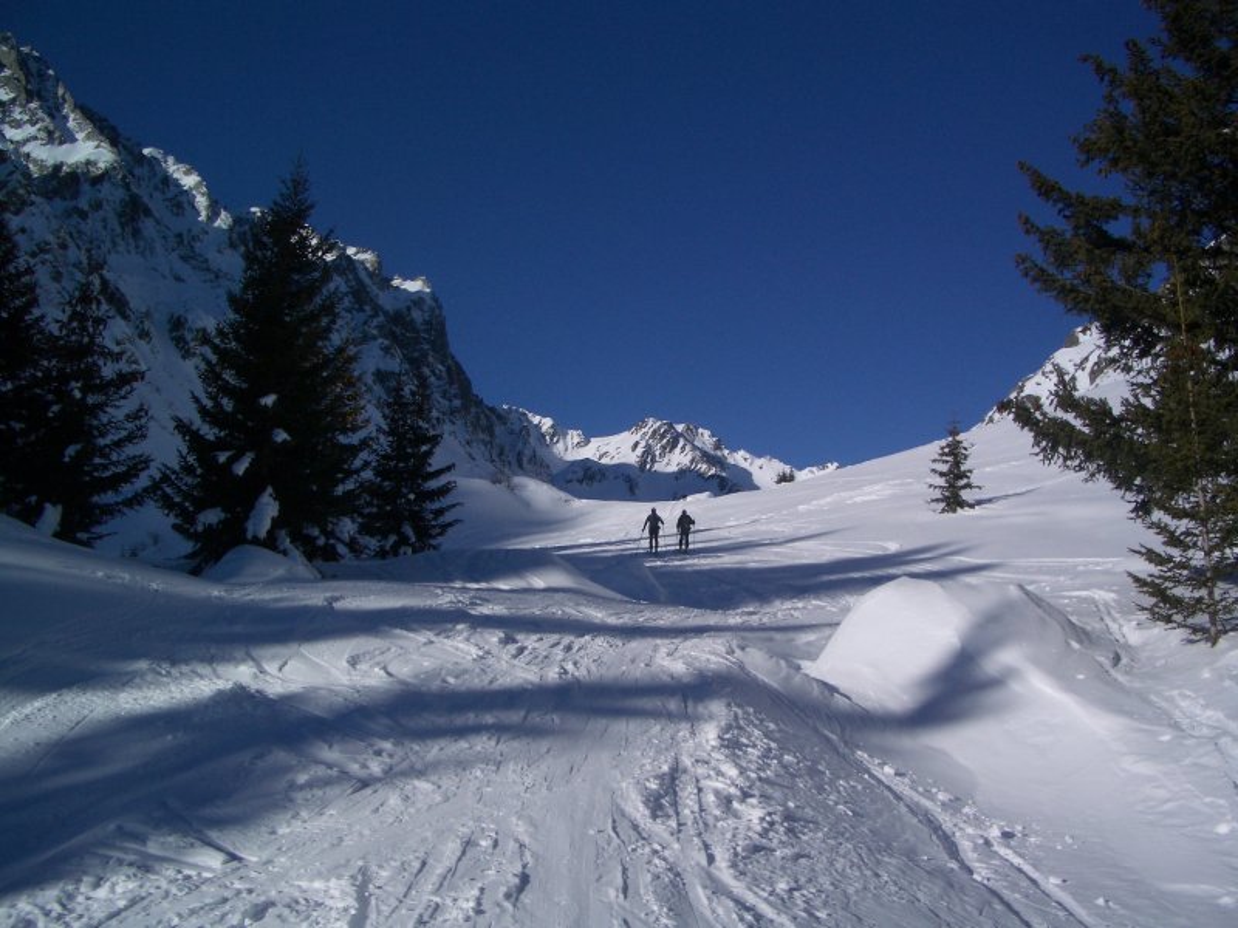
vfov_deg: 40.7
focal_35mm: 35
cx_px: 619
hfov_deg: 52.6
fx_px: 1252
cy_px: 464
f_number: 4.3
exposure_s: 1/2000
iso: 50
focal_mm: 5.8
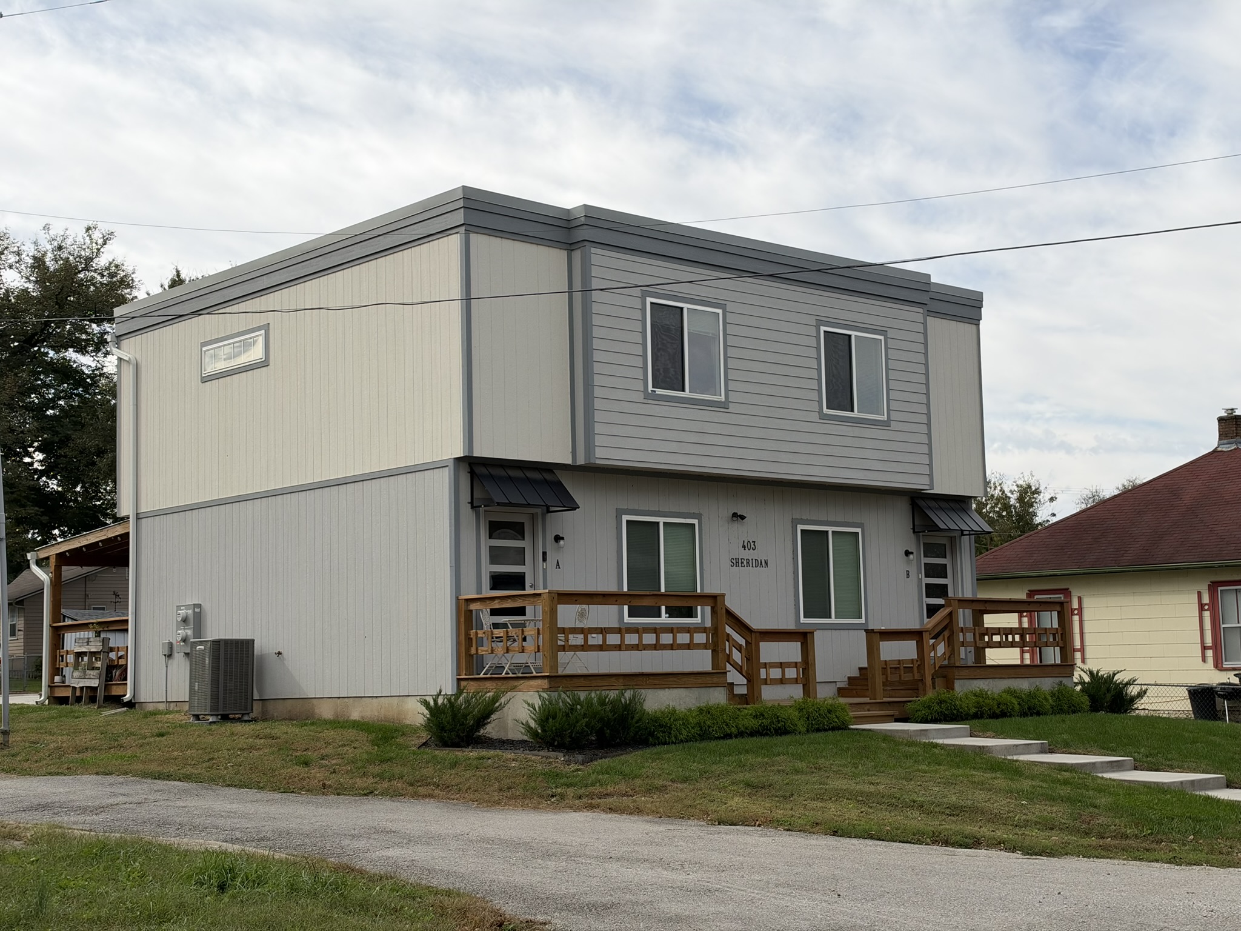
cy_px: 466
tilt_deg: +6.8
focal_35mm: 48
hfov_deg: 39.7
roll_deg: +1.8
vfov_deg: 30.3
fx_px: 1721
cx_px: 620
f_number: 1.8
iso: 64
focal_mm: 6.93
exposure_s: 1/4167
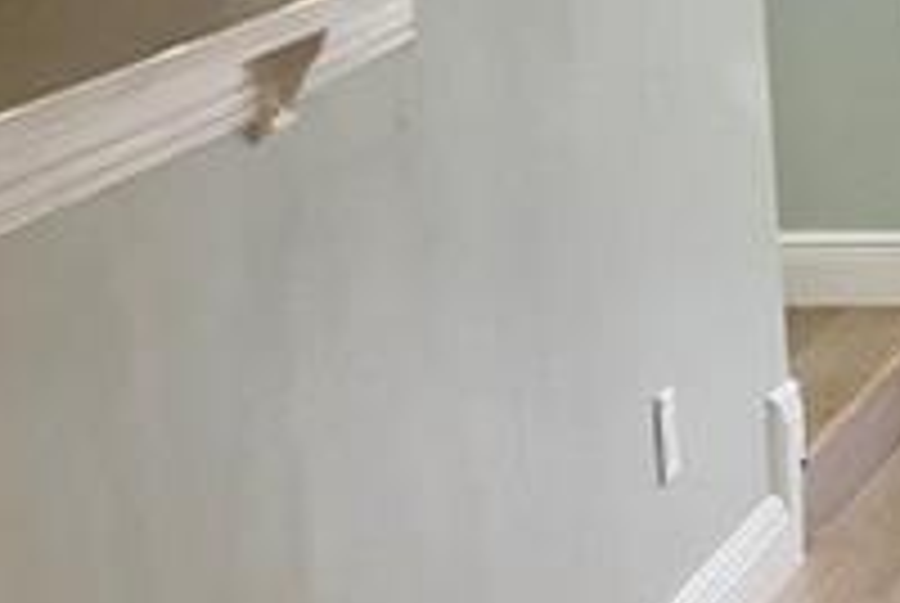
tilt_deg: -14.0
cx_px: 1800
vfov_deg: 8.5
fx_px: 4056
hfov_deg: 11.4
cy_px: 531
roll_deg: -0.7
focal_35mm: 162
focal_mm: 5.7
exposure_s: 1/120
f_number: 1.5
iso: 100
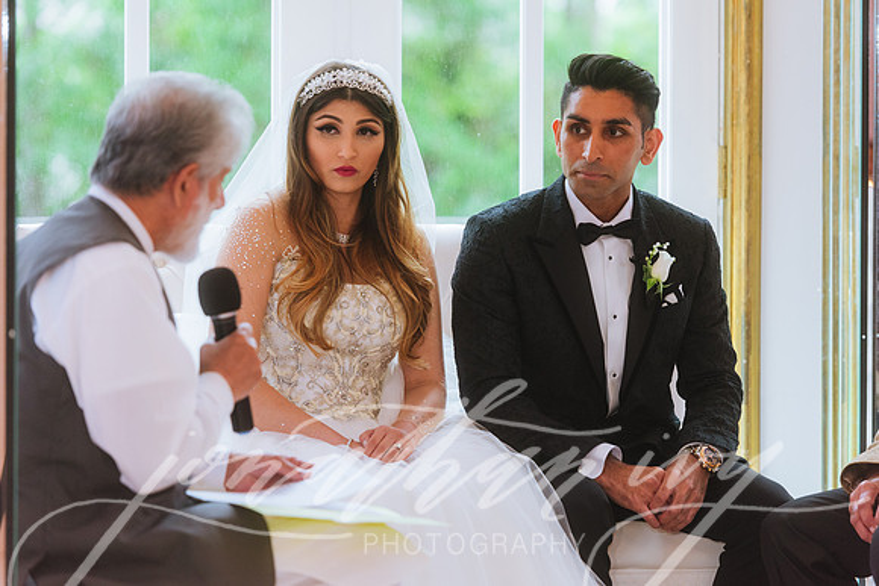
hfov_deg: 12.2
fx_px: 4117
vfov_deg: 8.1
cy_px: 293
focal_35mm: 169
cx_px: 445
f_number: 2.8
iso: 1250
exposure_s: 1/160
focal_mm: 165
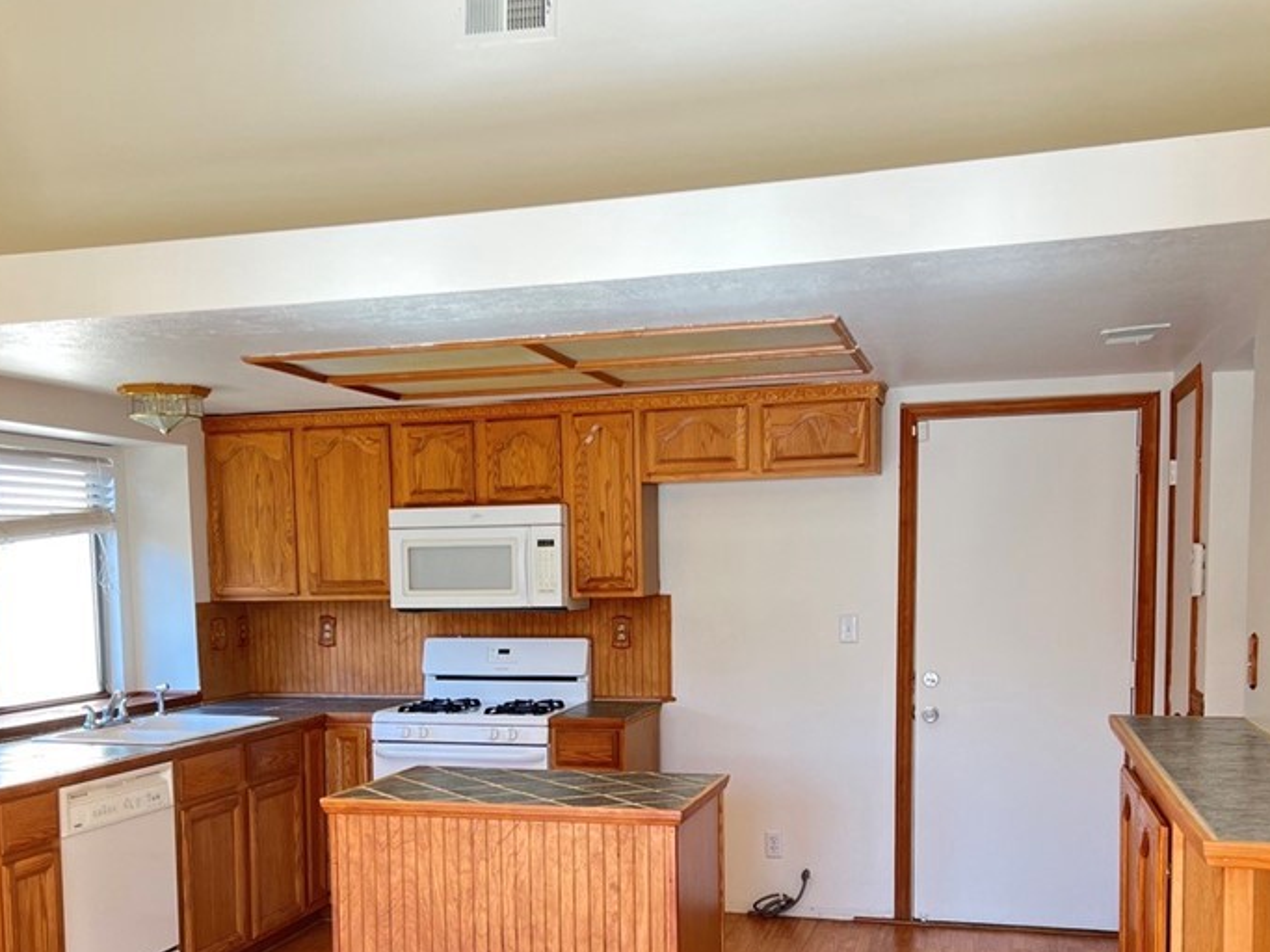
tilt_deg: -5.5
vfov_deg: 36.1
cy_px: 692
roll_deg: +0.6
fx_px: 1431
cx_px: 552
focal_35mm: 39
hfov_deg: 47.8
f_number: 1.5
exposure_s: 1/120
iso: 125
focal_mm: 5.7
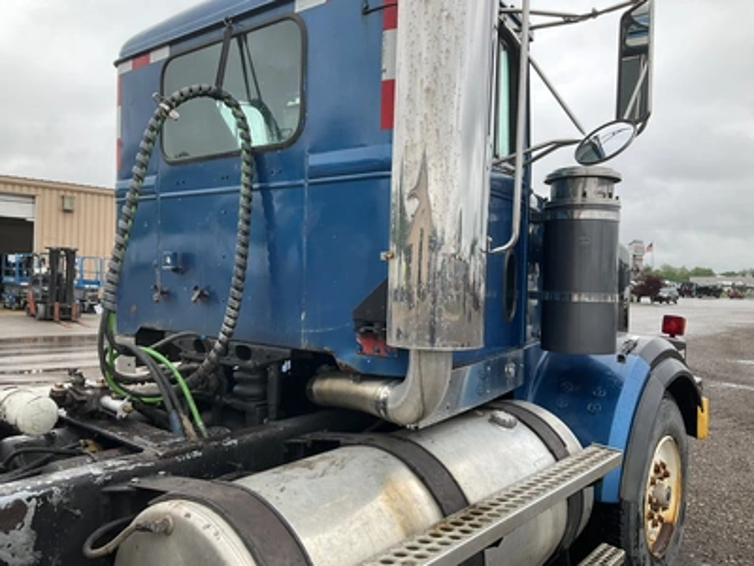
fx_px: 632
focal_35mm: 29
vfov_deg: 48.2
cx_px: 377
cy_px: 283
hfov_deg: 61.7
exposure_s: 1/166
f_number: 1.8
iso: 20
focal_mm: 3
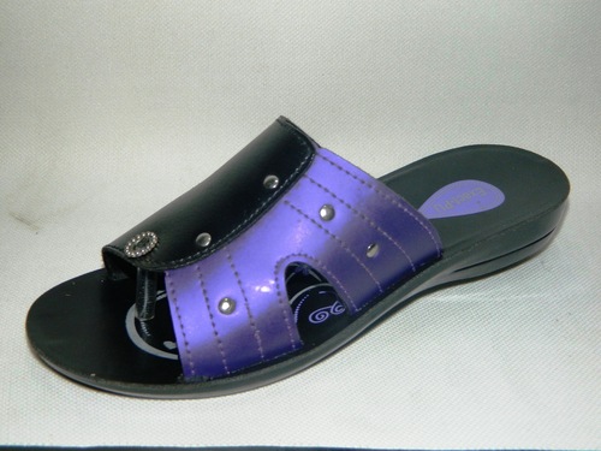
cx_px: 300
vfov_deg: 30.9
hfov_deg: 40.4
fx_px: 816
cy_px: 226
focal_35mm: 47
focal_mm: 8.4
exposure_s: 1/50
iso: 200
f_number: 10.2
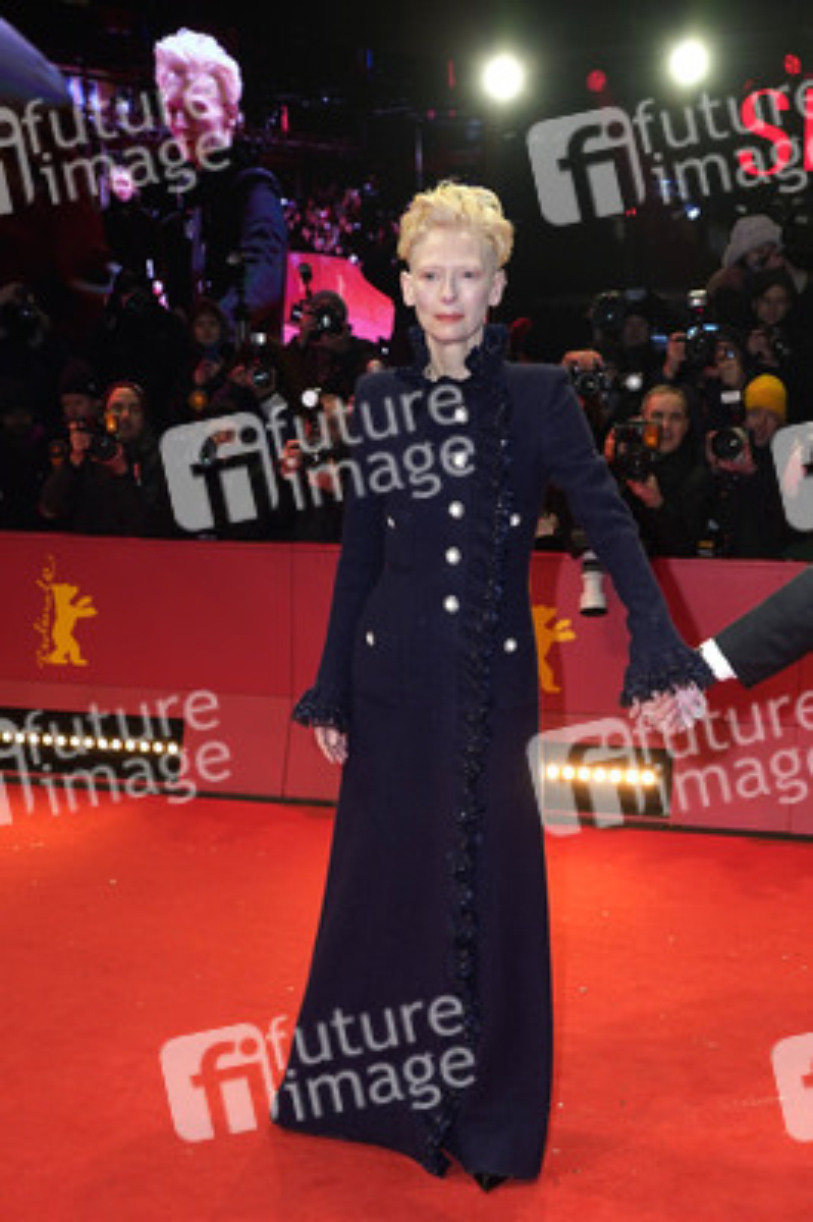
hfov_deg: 39.9
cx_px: 406
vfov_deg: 57.3
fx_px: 1120
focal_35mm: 33
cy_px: 611
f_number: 5.6
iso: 640
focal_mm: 33
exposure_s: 1/160
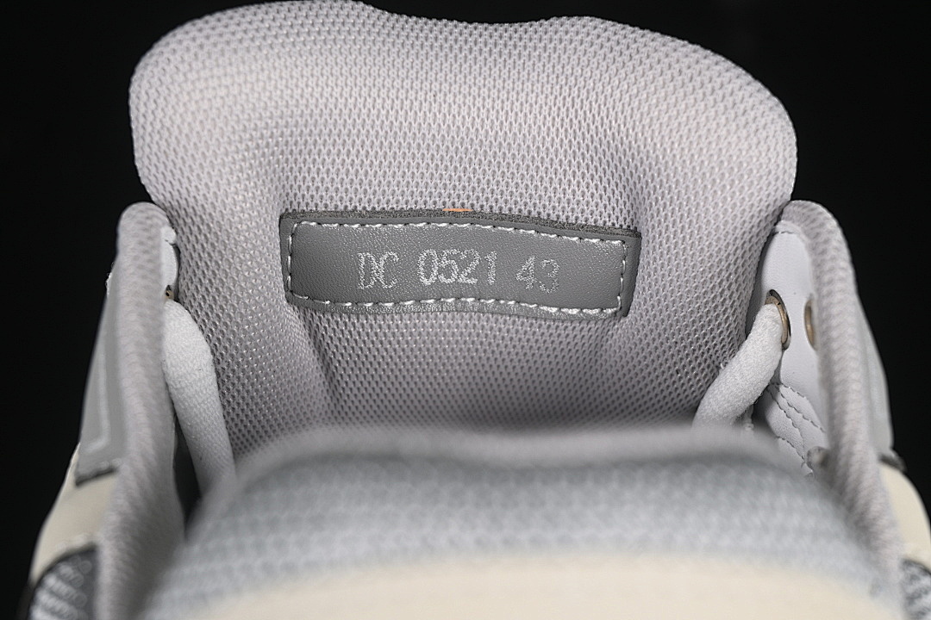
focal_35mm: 75
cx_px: 466
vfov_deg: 18.2
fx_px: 1939
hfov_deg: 27.0
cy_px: 310
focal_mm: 50
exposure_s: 1/60
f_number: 7.1
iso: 160
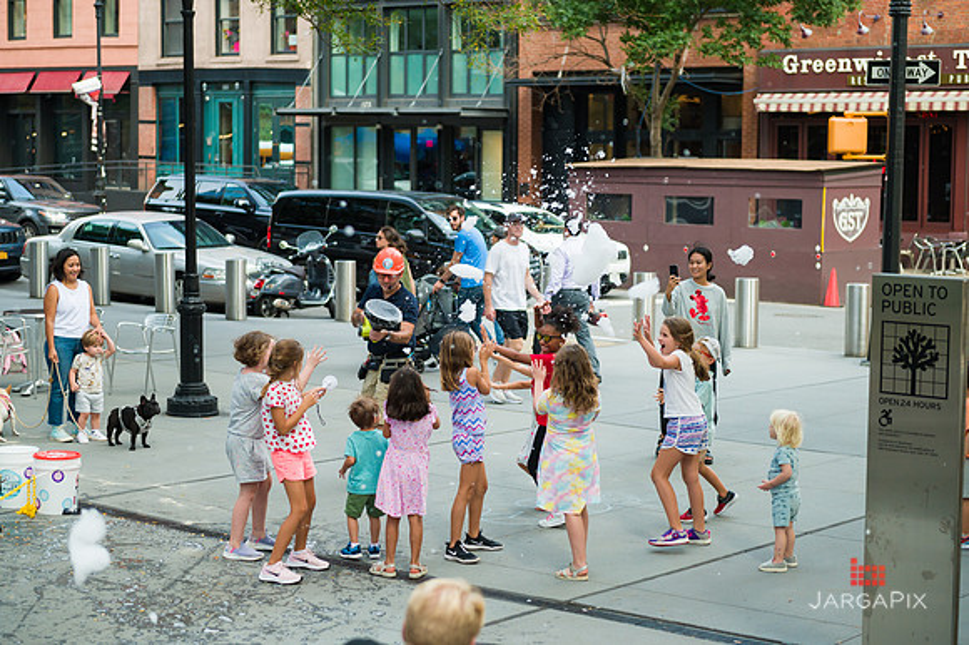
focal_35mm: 70
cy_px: 322
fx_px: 1883
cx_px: 484
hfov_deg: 28.9
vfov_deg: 19.4
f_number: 3.2
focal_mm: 70
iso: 800
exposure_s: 1/1000
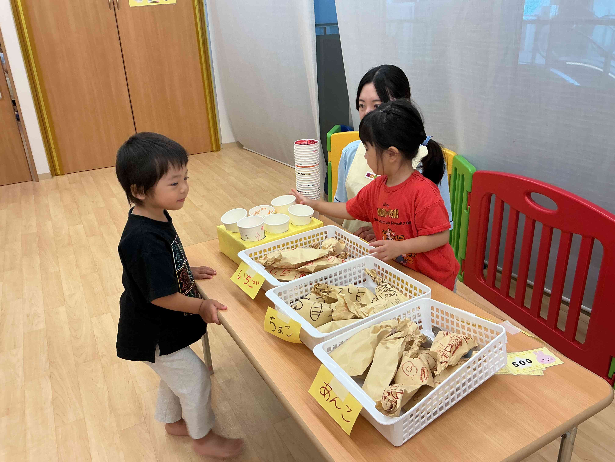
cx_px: 308
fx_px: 515
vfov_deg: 48.2
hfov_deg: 61.7
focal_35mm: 29
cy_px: 231
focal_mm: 3
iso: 64
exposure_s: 1/120
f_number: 1.8
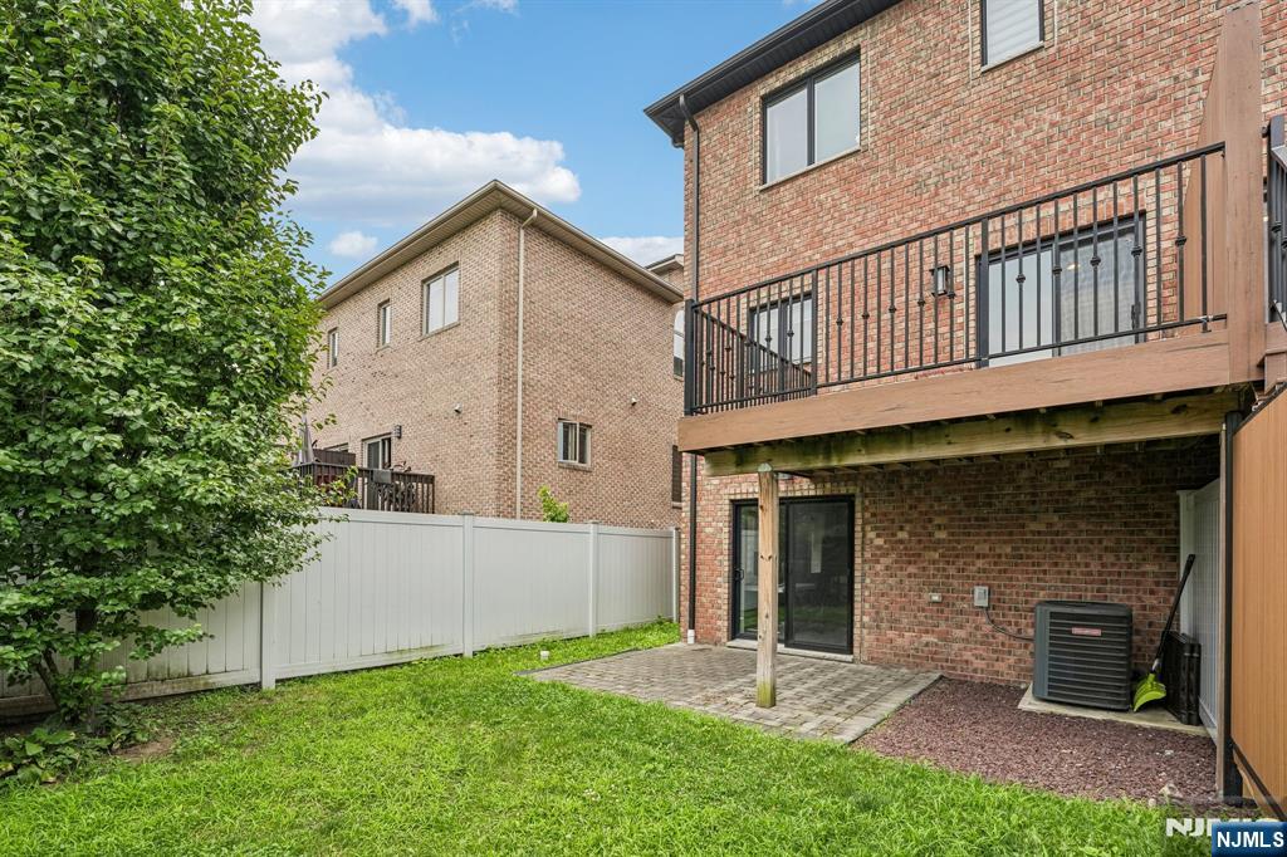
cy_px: 428
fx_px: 500
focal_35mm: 14
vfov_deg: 81.2
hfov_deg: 104.3
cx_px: 644
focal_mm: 14
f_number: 6.3
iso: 250
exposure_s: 1/200
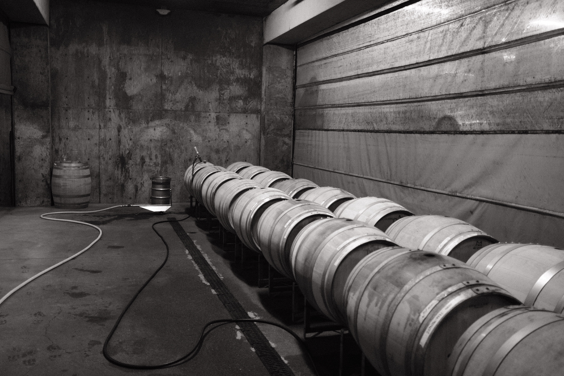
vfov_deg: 37.9
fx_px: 548
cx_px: 282
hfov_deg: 54.4
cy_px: 188
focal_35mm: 35
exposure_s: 1/34
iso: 640
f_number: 2
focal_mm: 23
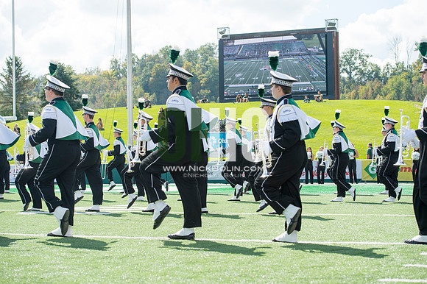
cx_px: 214
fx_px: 830
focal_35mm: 70
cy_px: 142
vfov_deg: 19.4
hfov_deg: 28.9
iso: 200
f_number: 4.5
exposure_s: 1/1000
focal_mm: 70
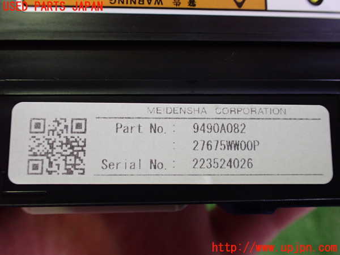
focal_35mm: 30
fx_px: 295
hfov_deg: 60.0
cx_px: 170
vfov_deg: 46.8
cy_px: 128
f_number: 2.3
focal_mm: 5.4
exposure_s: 1/125
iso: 800
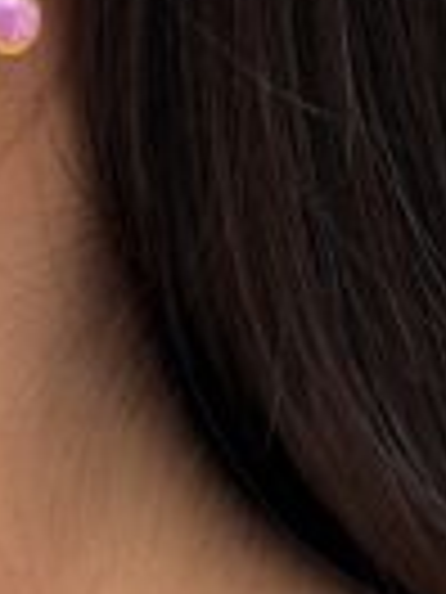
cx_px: -68
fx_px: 2491
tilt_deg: -1.0
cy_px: -36
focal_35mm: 145
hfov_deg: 10.1
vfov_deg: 13.4
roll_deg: -0.9
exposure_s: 1/1222
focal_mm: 6.76
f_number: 1.78
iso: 64
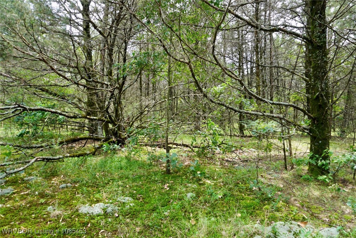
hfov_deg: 73.7
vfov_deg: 53.2
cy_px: 119
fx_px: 237
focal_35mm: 24
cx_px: 178
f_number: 5
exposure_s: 1/80
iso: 100
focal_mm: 16
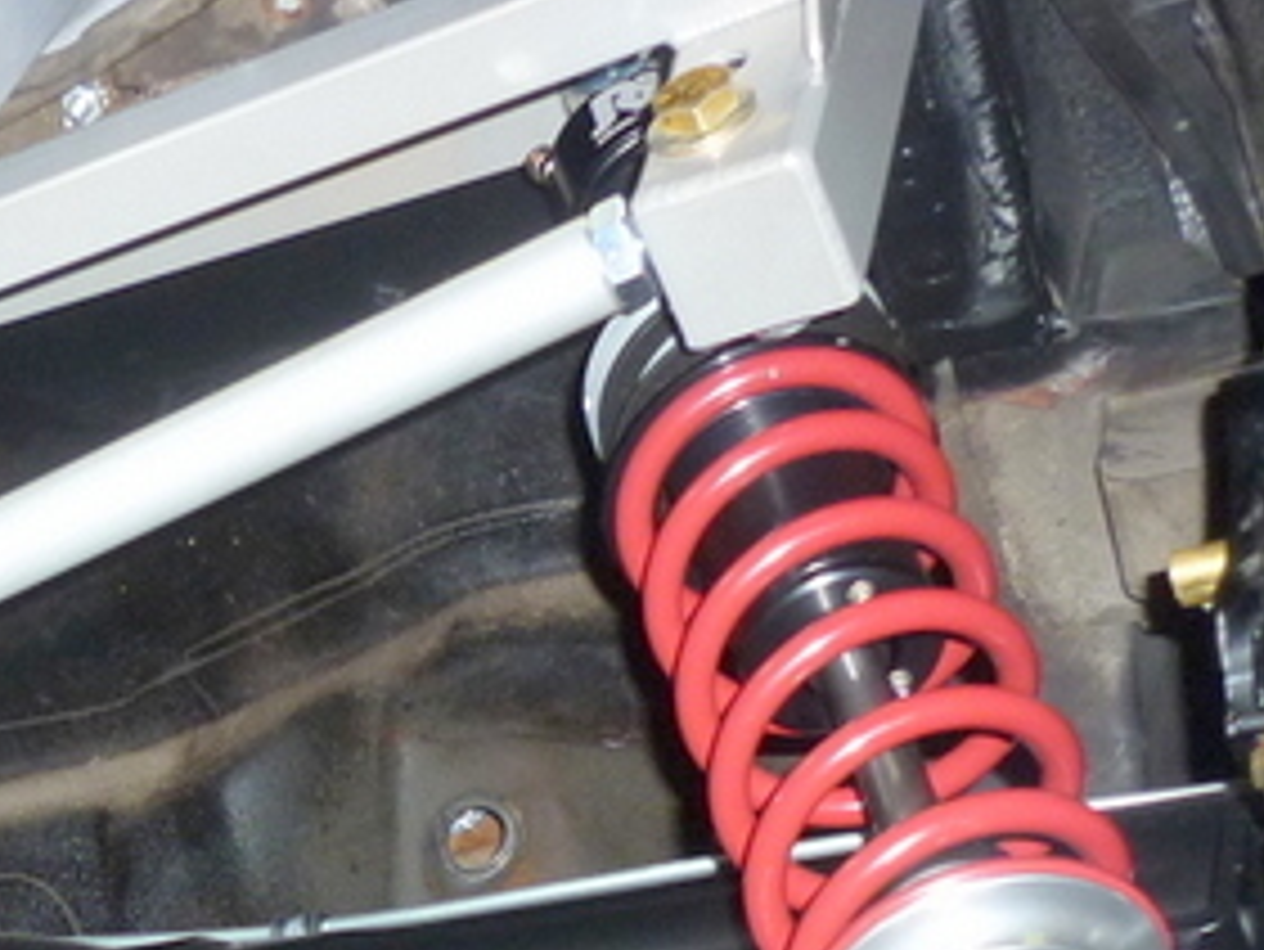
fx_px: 3434
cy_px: 1342
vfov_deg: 14.8
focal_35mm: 94
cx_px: -288
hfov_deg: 19.5
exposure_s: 1/30
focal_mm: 5.5
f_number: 2.8
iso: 160
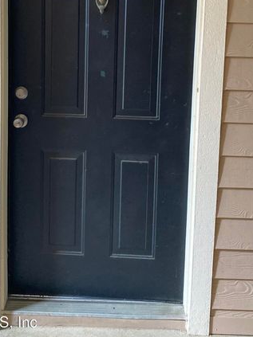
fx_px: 400
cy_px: 81
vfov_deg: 44.2
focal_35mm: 41
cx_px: 99
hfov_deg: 35.0
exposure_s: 1/60
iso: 320
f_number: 1.8
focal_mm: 4.25
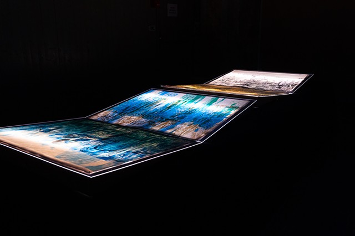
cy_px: 118
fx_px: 315
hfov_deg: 58.7
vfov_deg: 41.1
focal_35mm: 32
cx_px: 178
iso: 4000
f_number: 2.8
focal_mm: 32
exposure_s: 1/30
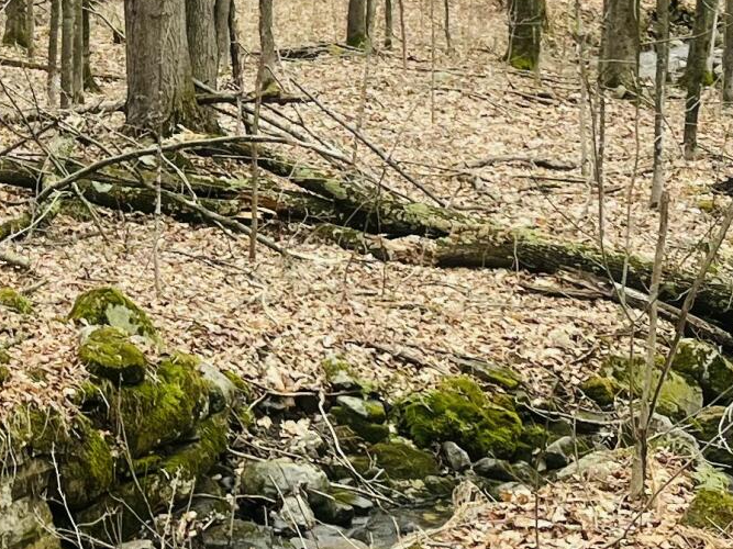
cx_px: -108
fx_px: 2477
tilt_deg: -3.6
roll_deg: +0.8
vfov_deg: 12.2
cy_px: -186
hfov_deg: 16.3
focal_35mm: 117
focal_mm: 5.1
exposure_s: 1/467
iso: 50
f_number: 1.6
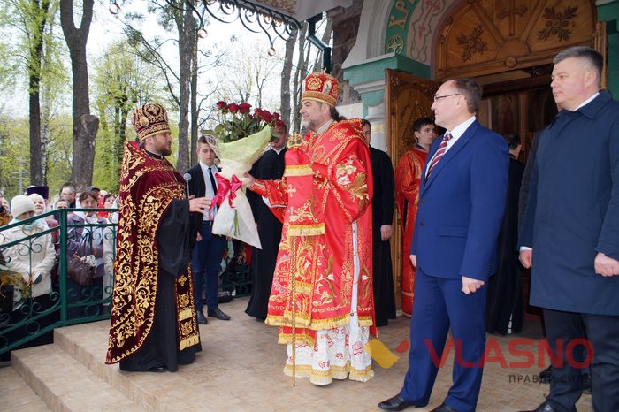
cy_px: 206
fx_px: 516
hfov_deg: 62.0
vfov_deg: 43.6
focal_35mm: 30
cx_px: 310
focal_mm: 20
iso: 125
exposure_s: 1/60
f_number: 4
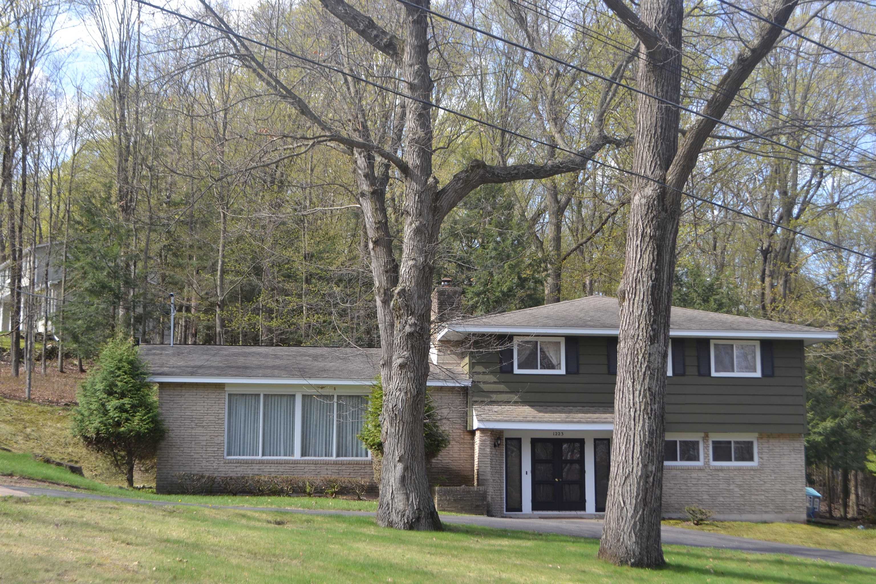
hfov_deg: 41.1
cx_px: 438
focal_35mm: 48
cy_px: 292
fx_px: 1168
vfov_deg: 28.1
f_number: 5.6
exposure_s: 1/125
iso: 100
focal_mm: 32
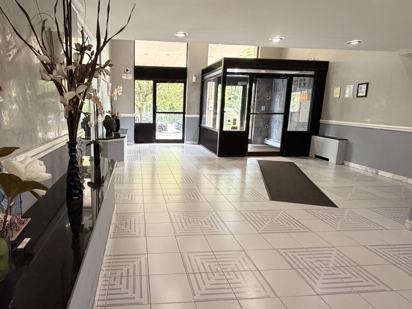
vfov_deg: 61.1
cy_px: 153
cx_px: 163
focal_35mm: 22
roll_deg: -1.1
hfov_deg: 75.5
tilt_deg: -10.3
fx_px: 262
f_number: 2.2
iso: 500
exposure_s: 1/60
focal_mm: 2.22
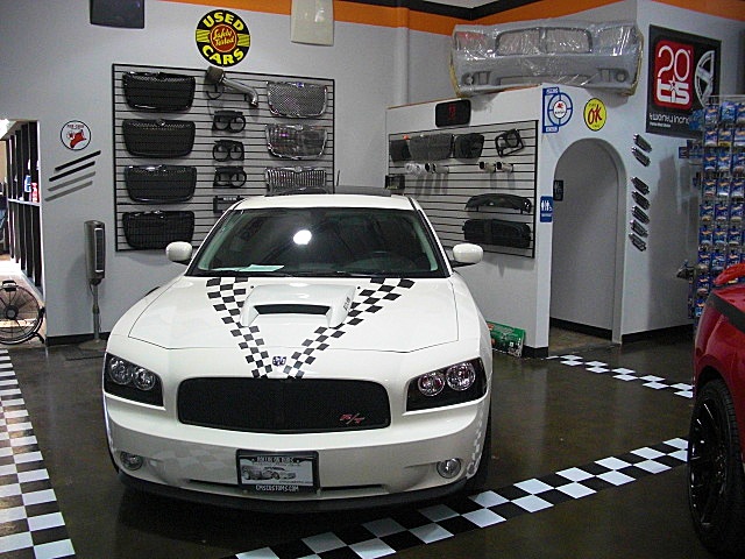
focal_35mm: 36
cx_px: 372
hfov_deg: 51.4
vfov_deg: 39.7
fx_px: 775
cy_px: 280
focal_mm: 6.3
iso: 400
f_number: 2.8
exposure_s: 1/80
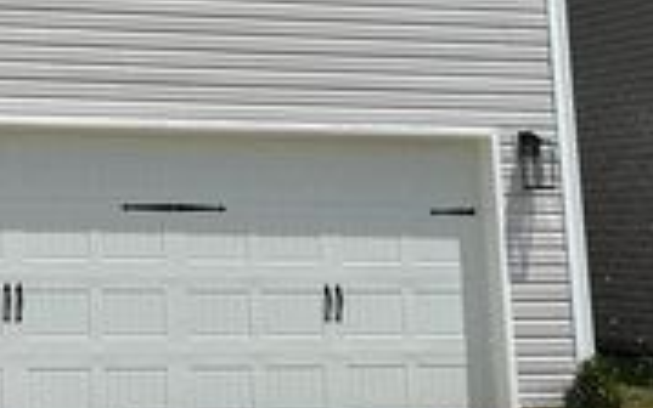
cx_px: -117
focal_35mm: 77
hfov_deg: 24.4
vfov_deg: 16.5
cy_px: -27
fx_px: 1371
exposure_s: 1/6993
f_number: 1.5
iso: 50
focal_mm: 5.7
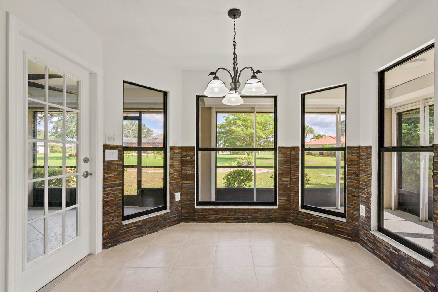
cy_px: 153
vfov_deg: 77.3
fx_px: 183
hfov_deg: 100.2
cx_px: 234
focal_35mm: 15
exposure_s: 1/5
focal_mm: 14
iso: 320
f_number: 9
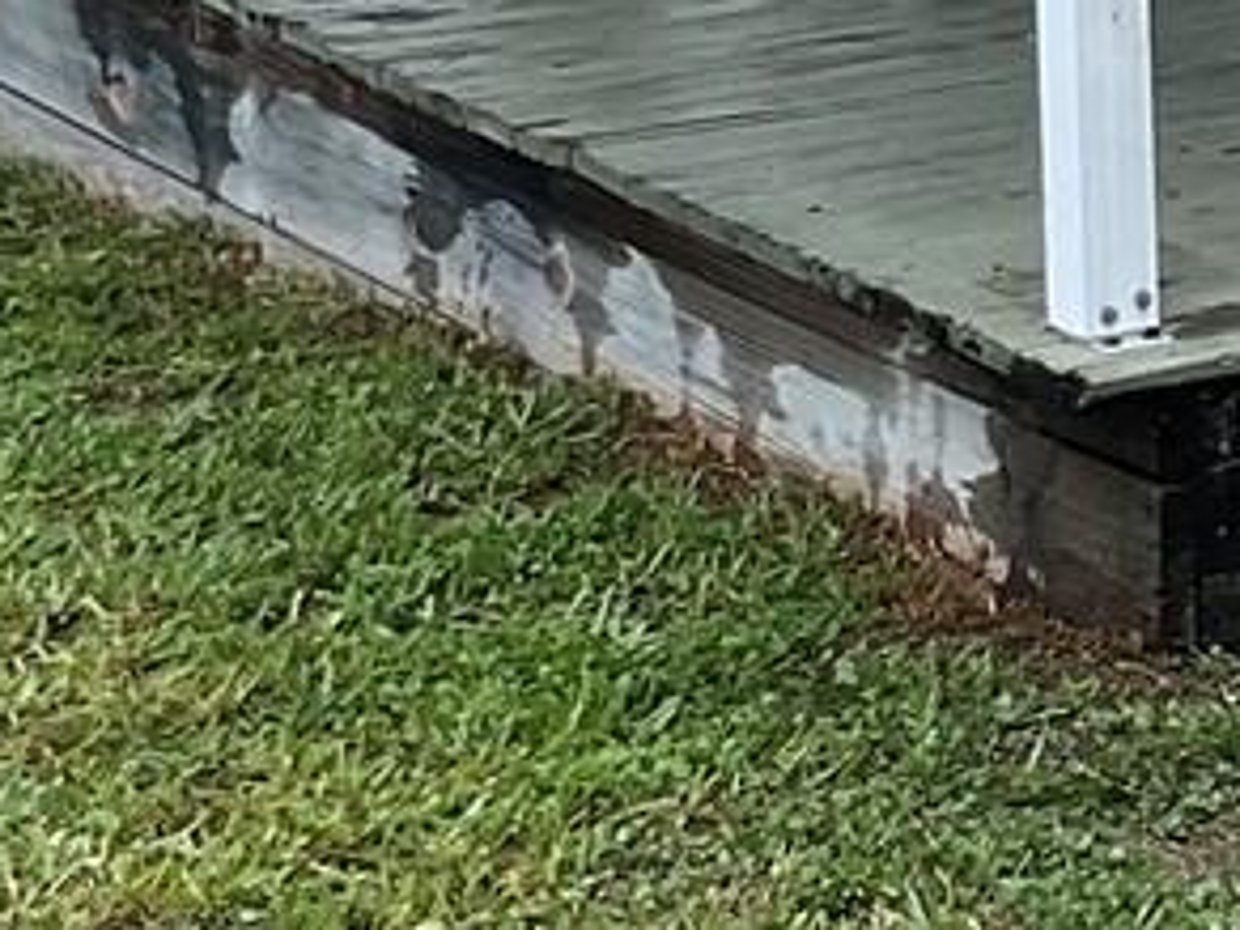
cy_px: -582
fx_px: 5696
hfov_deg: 12.0
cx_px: 1724
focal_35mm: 159
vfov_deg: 9.0
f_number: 1.8
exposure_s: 1/728
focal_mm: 3
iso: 16
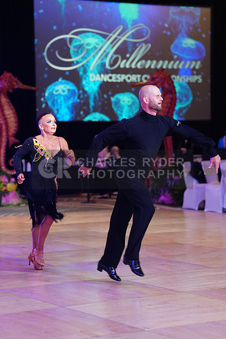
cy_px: 170
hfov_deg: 13.4
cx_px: 113
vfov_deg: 20.0
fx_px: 960
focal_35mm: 102
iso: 2000
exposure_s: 1/320
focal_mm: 102
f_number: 2.8
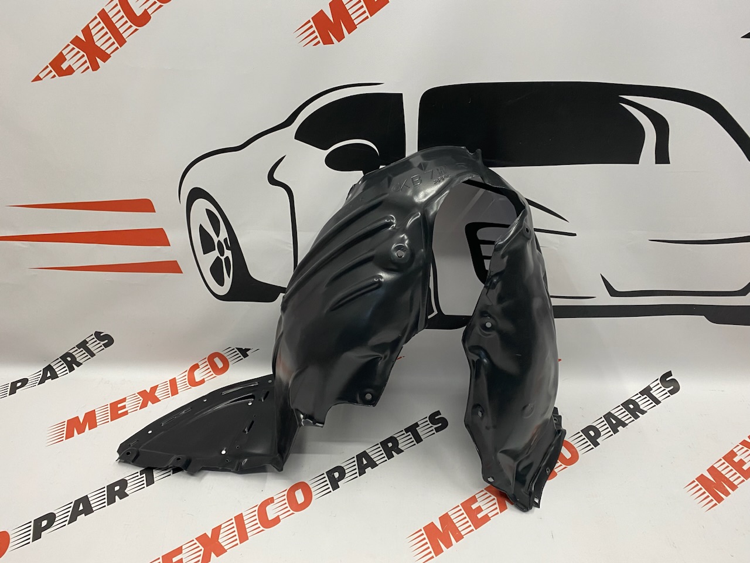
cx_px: 375
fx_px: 563
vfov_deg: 53.1
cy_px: 282
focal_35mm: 26
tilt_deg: -36.6
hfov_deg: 67.3
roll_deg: +2.2
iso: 125
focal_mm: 4.25
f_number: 1.8
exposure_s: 1/80
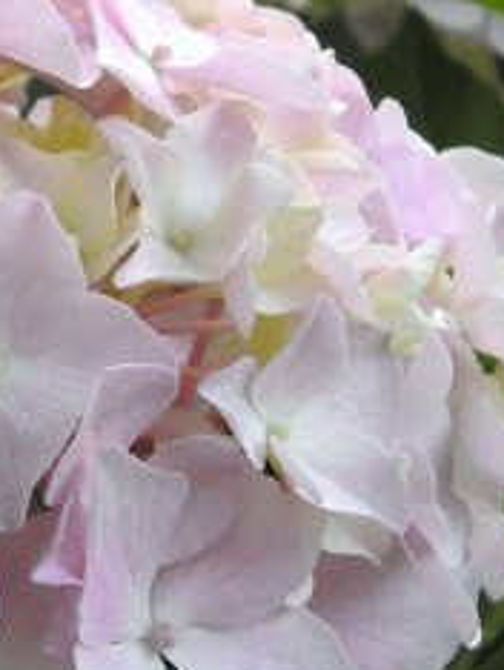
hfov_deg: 8.9
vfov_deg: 11.9
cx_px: -100
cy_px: 275
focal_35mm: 166
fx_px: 3217
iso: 100
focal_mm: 6.2
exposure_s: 1/640
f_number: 2.8
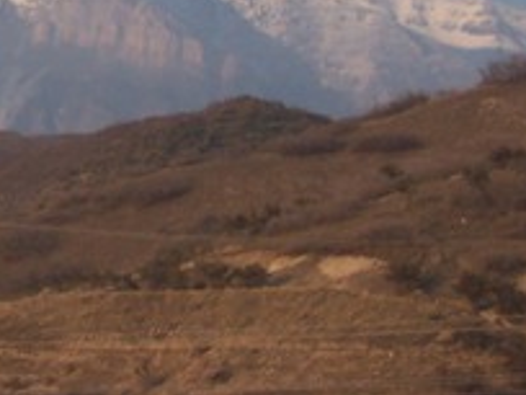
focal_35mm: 358
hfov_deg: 5.5
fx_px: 5440
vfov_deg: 4.1
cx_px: -250
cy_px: -222
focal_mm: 17.6
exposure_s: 1/180
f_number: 5.6
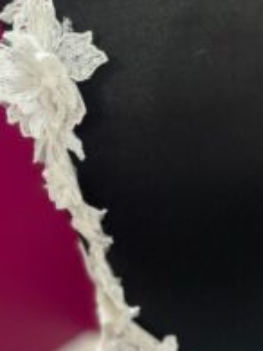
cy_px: 98
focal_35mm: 57
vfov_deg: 33.3
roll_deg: +0.3
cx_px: 229
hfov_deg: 25.0
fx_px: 578
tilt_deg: -7.6
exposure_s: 1/50
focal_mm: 5.1
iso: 160
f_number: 1.6
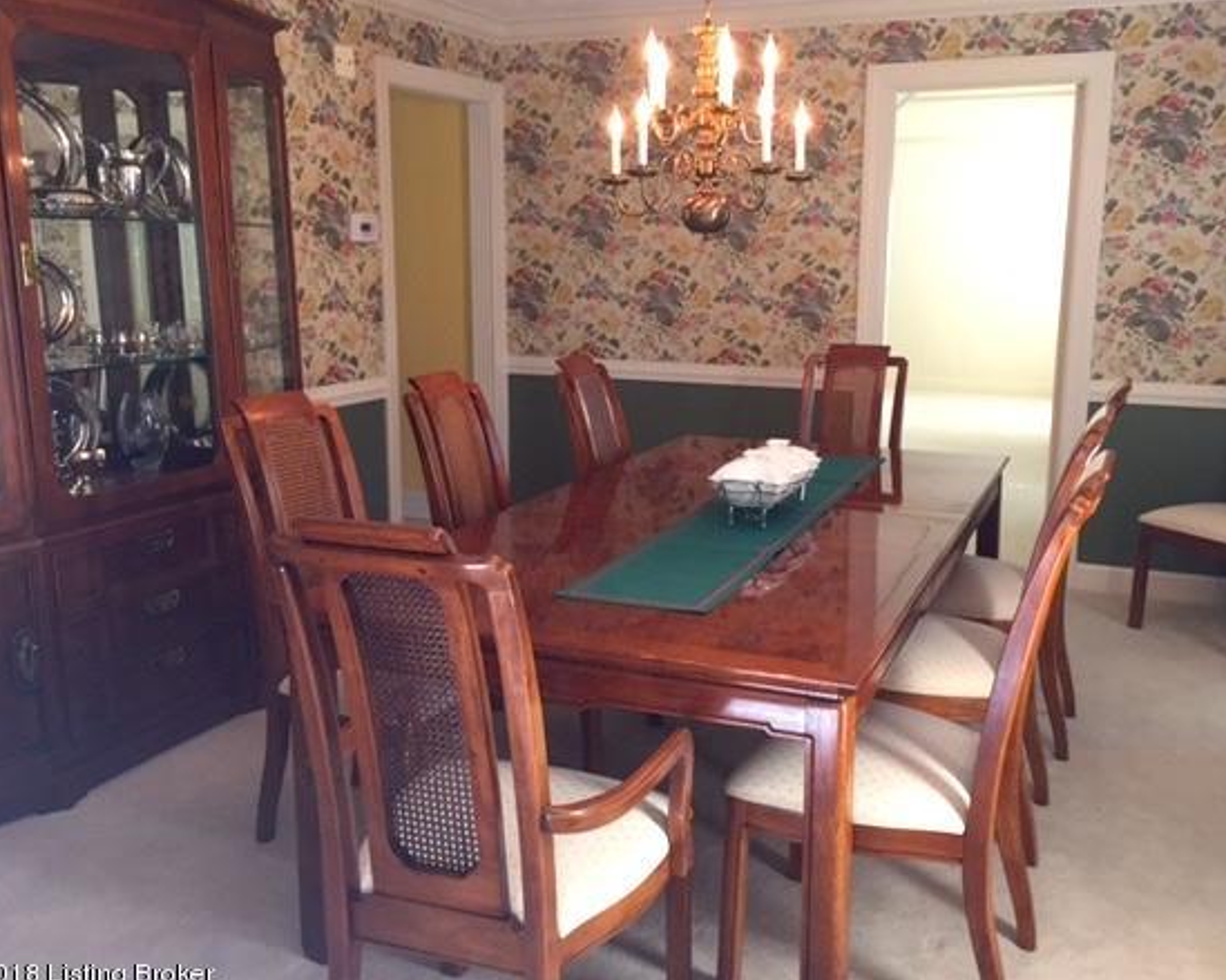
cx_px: 659
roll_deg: -1.4
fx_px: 1197
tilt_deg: -11.2
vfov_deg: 44.5
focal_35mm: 33
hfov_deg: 54.2
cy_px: 482
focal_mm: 4.15
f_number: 2.2
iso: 80
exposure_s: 1/30
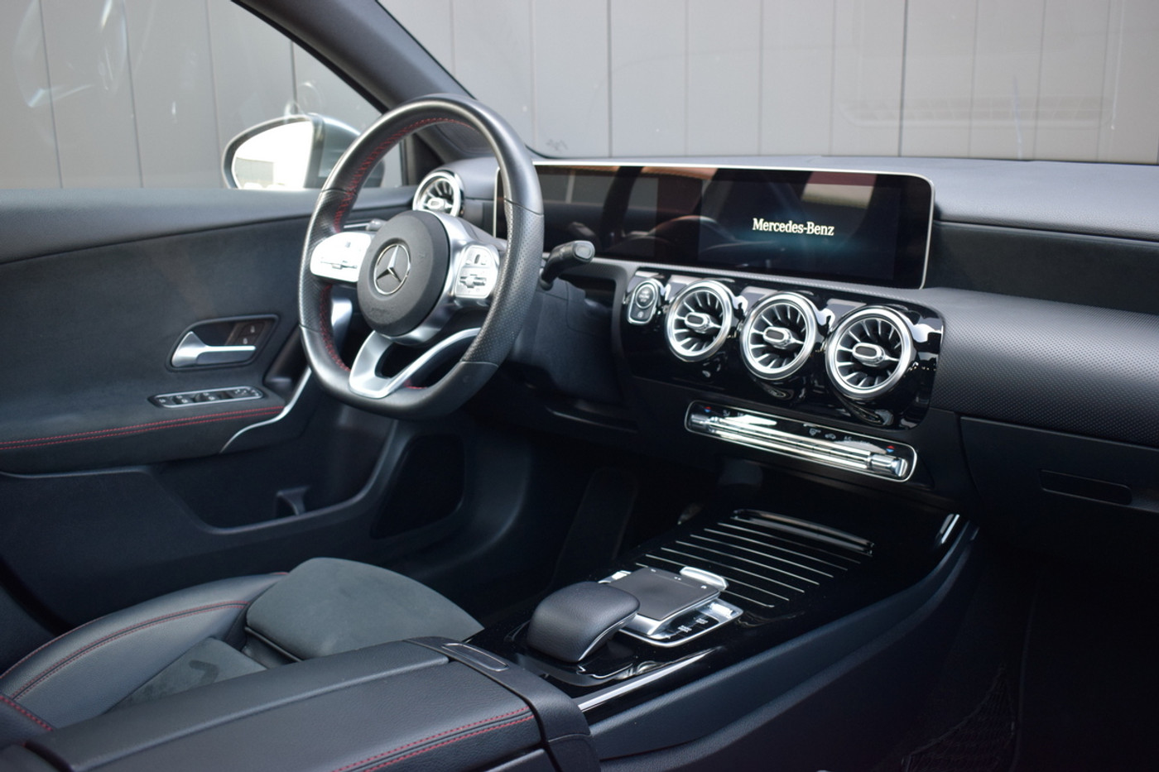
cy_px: 386
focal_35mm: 33
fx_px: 1062
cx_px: 580
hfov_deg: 57.2
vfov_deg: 40.0
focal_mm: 22
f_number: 4
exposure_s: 1/60
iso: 640
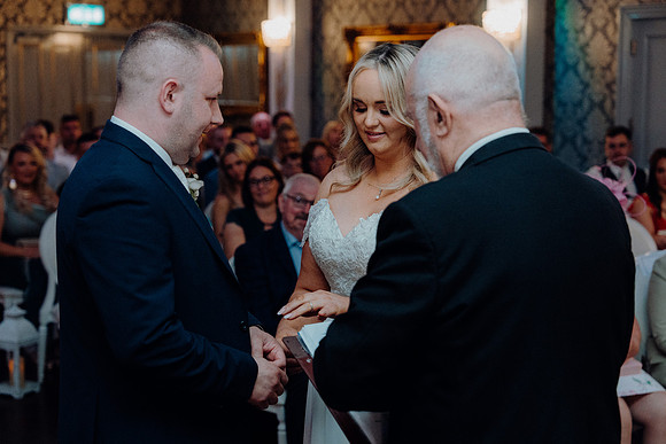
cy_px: 222
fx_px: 1295
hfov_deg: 28.8
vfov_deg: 19.5
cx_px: 333
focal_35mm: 70
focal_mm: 70
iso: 2500
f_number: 3.5
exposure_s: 1/160
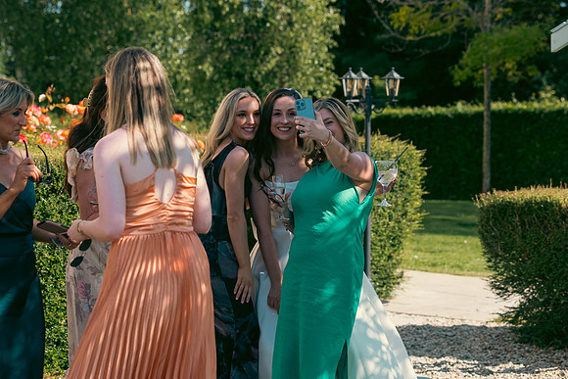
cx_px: 284
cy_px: 190
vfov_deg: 13.0
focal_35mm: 105
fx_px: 1657
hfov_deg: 19.5
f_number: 5
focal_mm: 105
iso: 200
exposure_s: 1/500
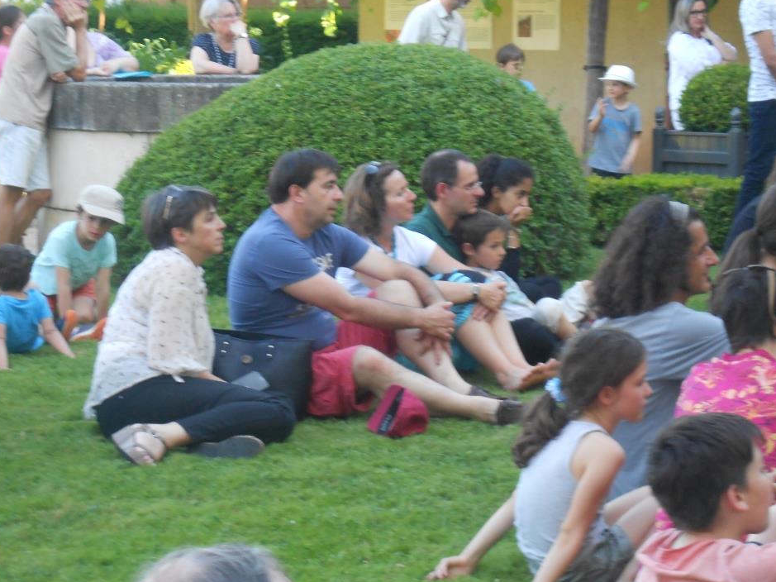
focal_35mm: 108
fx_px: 2421
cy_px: 307
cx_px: 417
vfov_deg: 13.7
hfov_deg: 18.2
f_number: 5.5
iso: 250
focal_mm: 17.6
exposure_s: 1/60
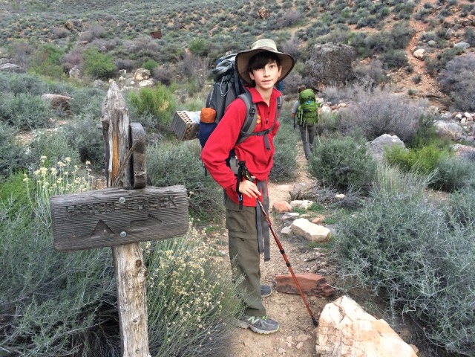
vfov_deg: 48.2
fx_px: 398
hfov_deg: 61.7
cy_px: 178
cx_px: 238
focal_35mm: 29
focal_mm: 4.15
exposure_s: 1/30
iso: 32
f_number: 2.2
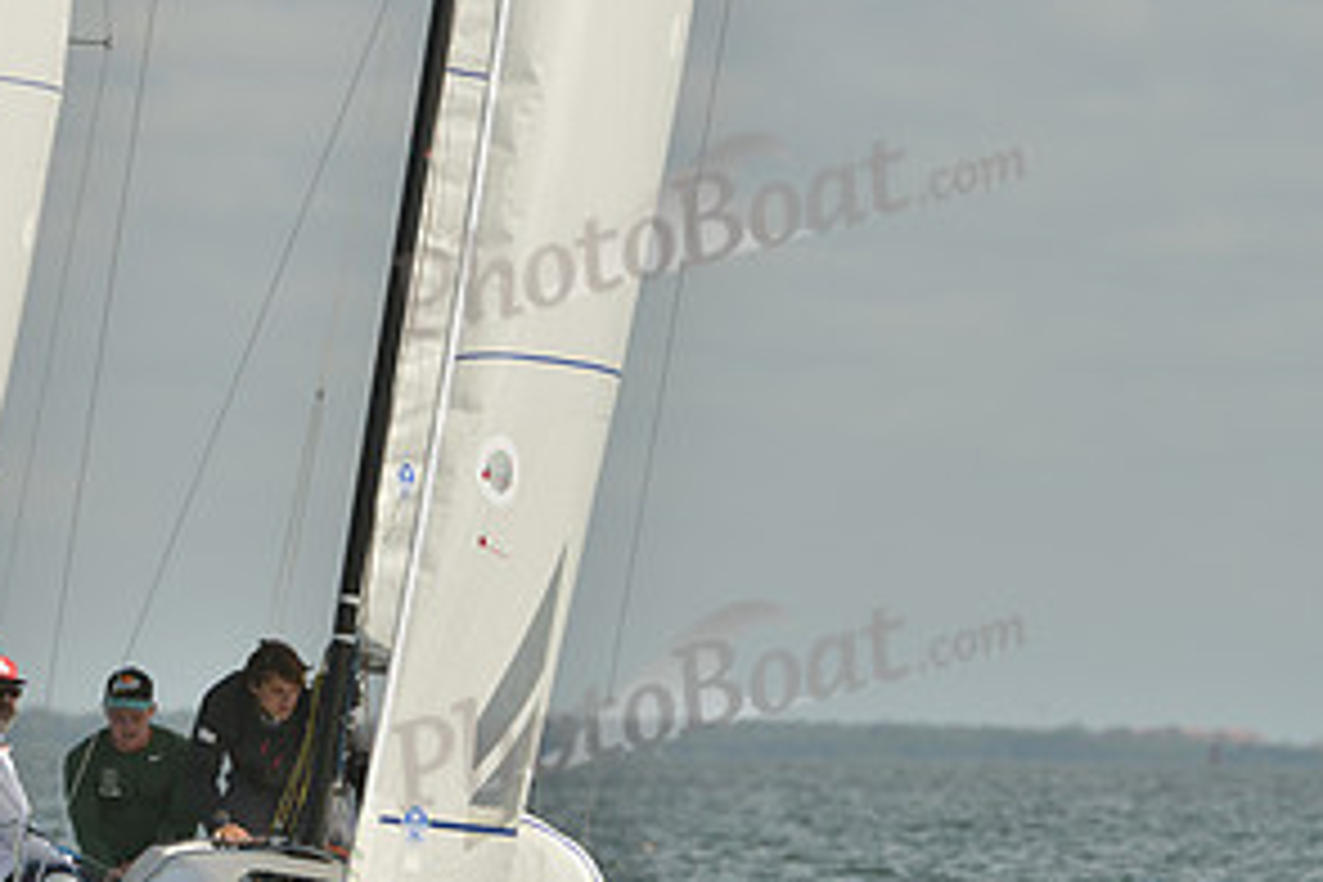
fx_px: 28993
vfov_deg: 1.7
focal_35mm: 789
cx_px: 162
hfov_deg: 2.6
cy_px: 524
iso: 280
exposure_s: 1/1000
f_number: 9
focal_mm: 400
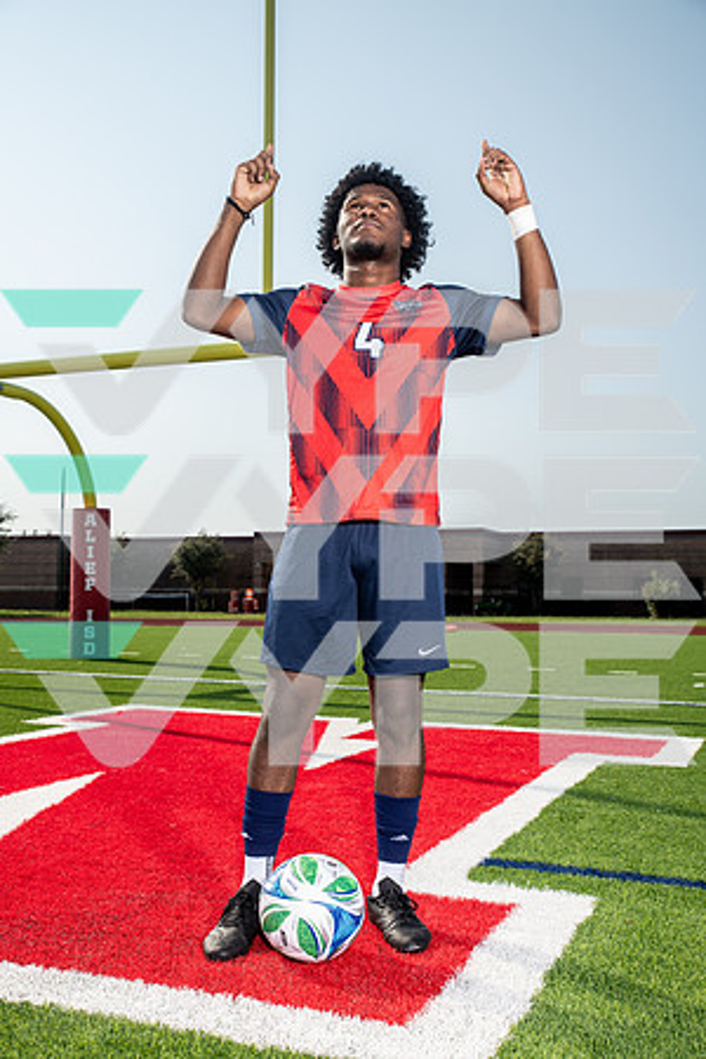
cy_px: 530
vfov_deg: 53.1
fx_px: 1059
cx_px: 353
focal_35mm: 36
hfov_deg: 36.9
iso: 100
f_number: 6.3
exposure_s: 1/400
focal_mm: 36
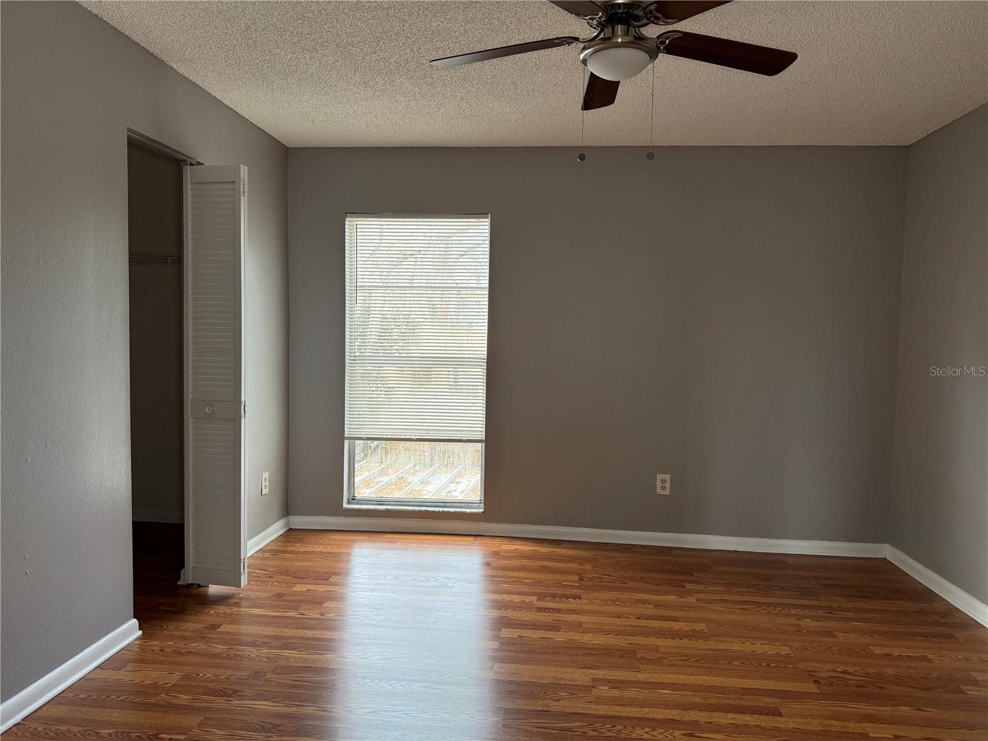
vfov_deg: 56.8
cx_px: 494
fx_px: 685
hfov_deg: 71.6
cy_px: 370
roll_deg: -1.2
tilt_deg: -3.6
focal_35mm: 24
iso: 200
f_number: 1.78
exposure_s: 1/188
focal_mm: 6.76
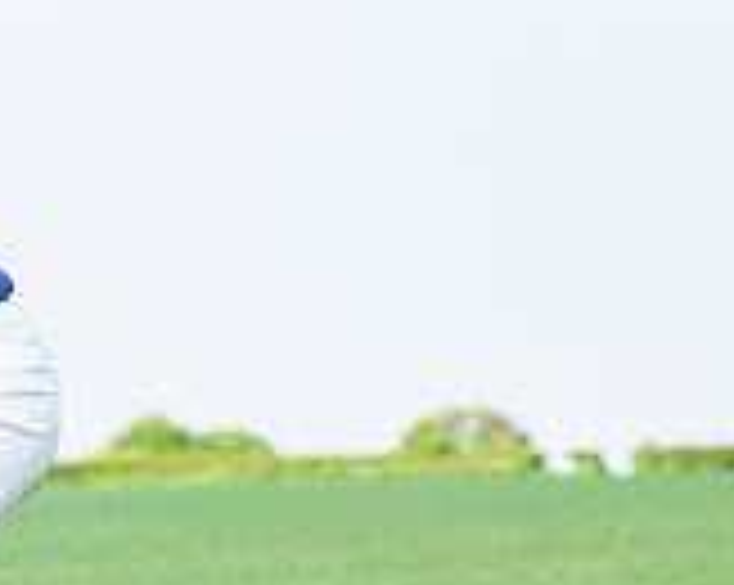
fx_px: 8853
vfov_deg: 3.8
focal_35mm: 408
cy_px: 683
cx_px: -456
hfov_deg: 4.7
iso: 400
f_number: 4
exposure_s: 1/1600
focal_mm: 92
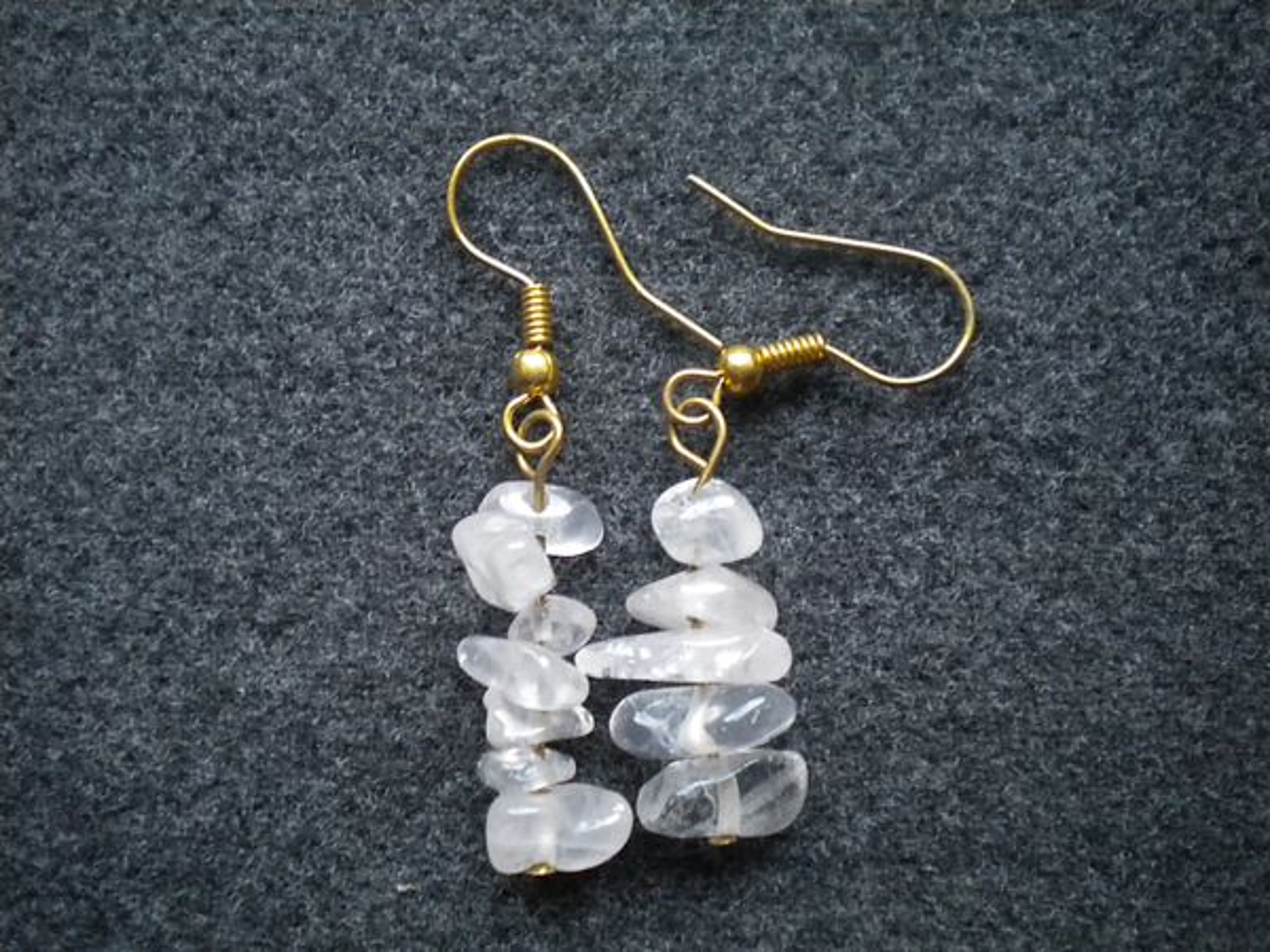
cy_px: 476
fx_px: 1504
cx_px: 635
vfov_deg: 35.1
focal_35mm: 41
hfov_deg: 45.8
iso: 400
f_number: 3.5
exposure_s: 1/8.9
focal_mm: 7.4
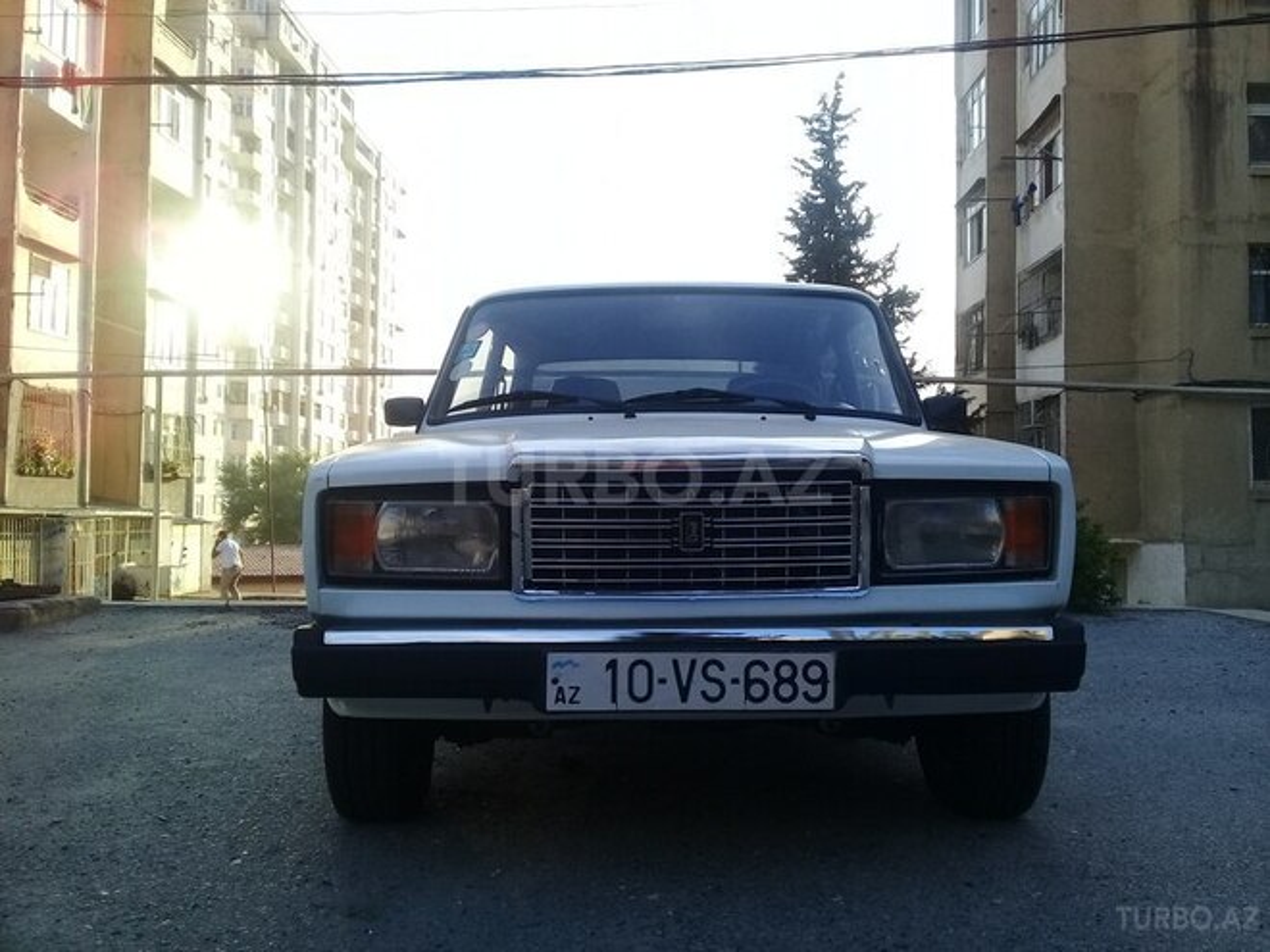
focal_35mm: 31
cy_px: 476
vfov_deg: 45.4
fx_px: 1137
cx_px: 635
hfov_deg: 58.4
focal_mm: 3.3
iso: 50
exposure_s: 1/355
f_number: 2.2
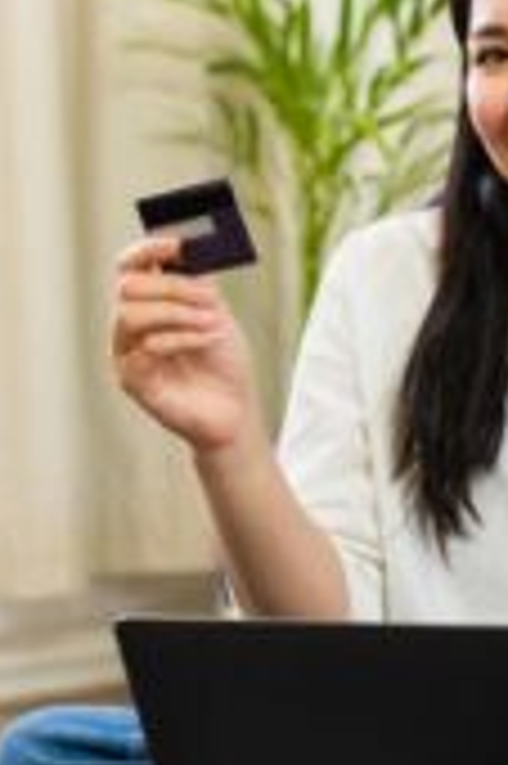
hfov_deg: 12.6
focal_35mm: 107
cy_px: 524
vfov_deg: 19.0
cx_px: 539
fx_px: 2269
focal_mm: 35
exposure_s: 1/160
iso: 400
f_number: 1.8
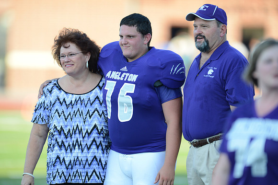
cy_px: 92
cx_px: 139
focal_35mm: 550
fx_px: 4245
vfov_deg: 2.5
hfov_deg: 3.8
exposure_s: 1/1000
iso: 800
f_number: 4
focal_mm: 550
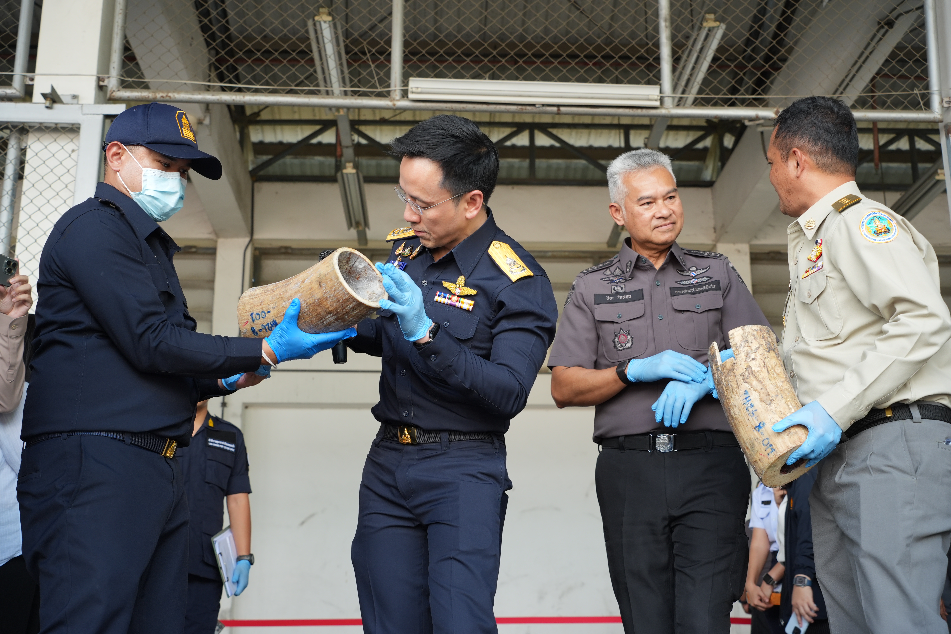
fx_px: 1199
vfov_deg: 29.6
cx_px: 476
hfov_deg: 43.3
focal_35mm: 45
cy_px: 317
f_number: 5.6
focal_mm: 45.4
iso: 500
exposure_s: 1/160
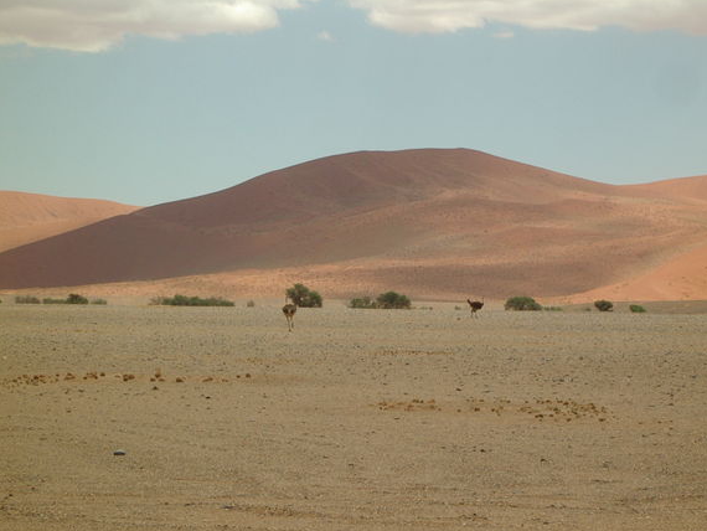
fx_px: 2615
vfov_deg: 11.6
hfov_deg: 15.4
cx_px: 355
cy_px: 295
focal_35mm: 128
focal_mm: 17.4
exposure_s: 1/250
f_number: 9
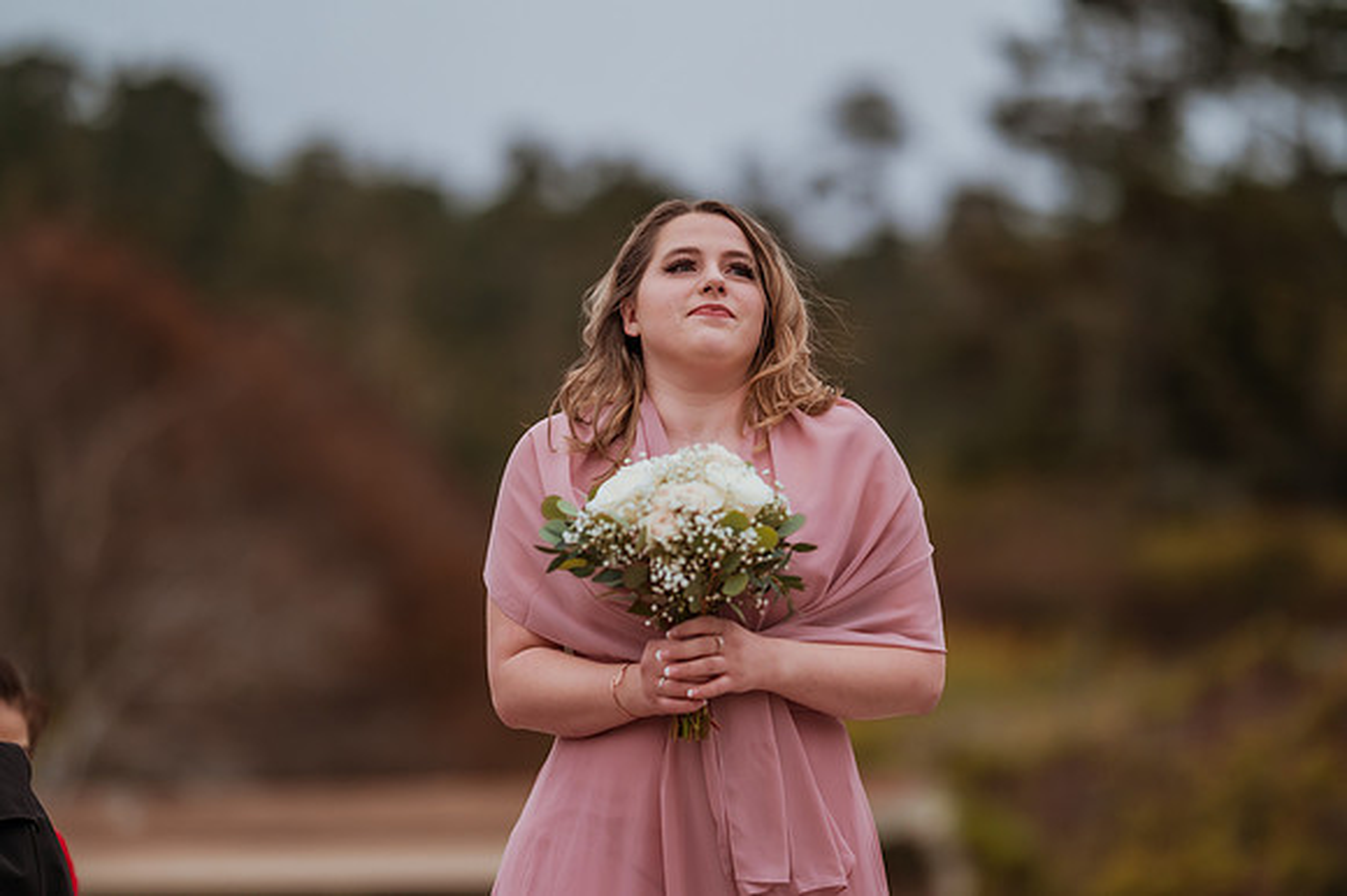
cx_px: 674
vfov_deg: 10.1
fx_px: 5048
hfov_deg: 15.2
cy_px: 448
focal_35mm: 135
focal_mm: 135
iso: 500
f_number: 1.8
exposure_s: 1/3200
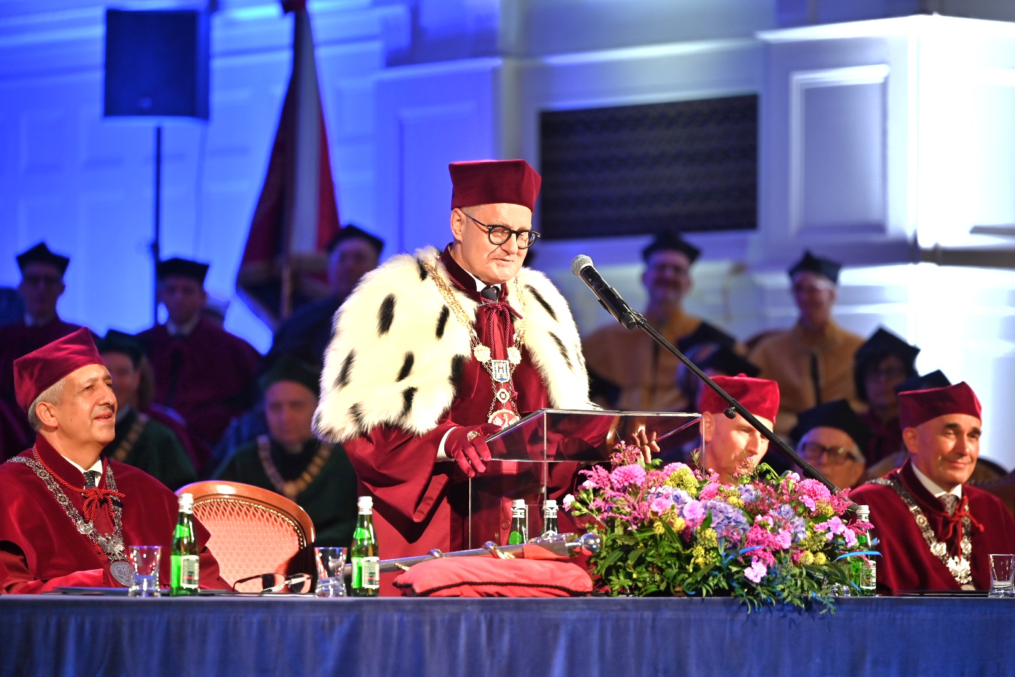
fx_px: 5075
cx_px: 508
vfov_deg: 7.6
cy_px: 338
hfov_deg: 11.4
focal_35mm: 180
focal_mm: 180
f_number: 2.8
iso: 400
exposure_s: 1/125
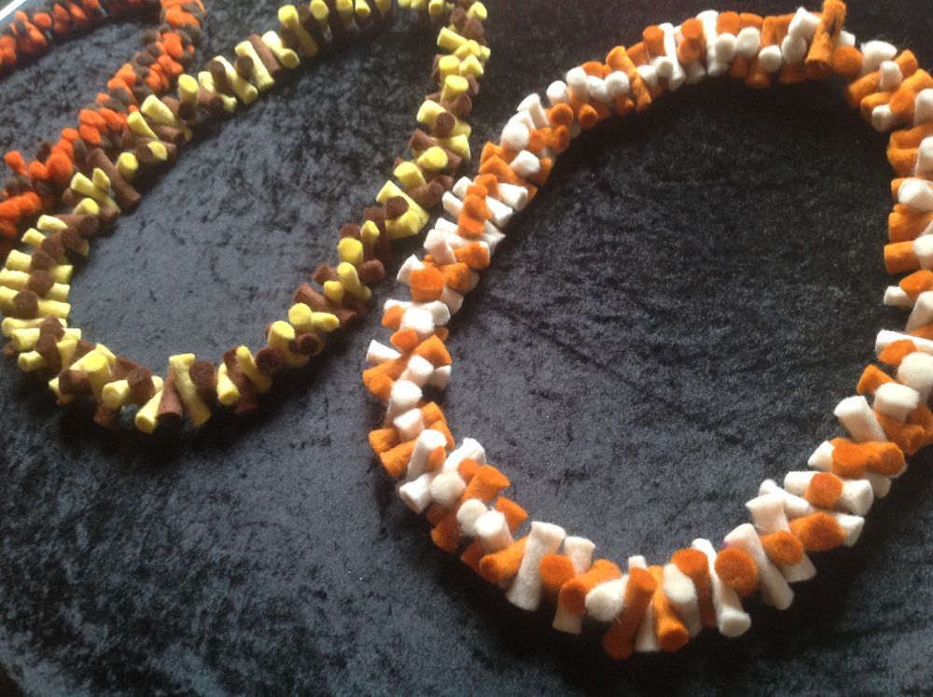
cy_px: 348
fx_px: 942
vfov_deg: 40.6
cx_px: 466
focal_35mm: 35
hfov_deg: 52.7
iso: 200
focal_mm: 4.28
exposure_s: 1/15
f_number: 2.4
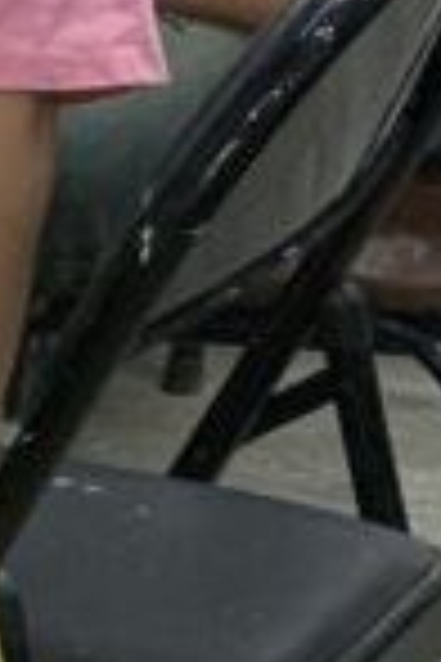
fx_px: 6761
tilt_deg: -20.4
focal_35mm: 368
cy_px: 450
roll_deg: +1.6
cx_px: -850
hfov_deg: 3.6
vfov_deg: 5.6
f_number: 2.4
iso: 125
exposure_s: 1/78
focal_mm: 6
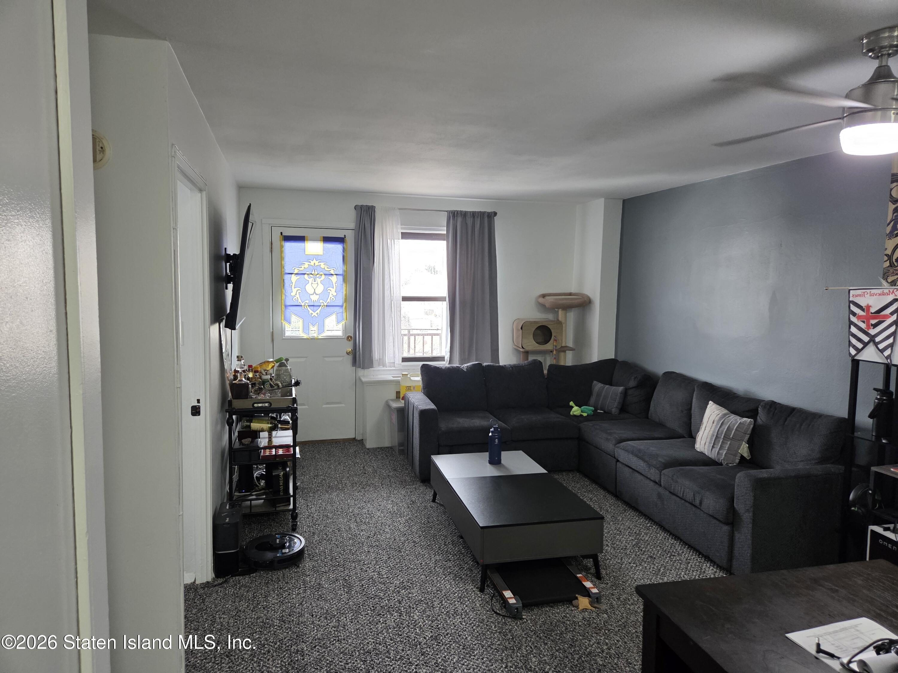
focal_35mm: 23
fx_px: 597
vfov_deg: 58.9
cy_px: 336
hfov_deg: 73.9
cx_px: 449
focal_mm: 5.4
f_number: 1.8
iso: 400
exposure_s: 1/120
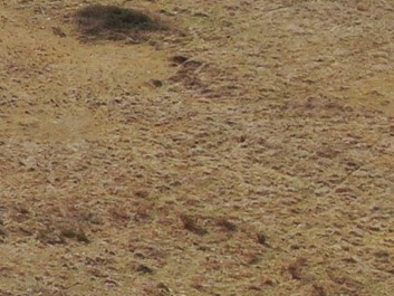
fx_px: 2380
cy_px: -46
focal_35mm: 209
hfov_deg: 8.4
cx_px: -635
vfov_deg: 7.1
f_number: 3.3
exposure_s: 1/1000
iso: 100
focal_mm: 6.21
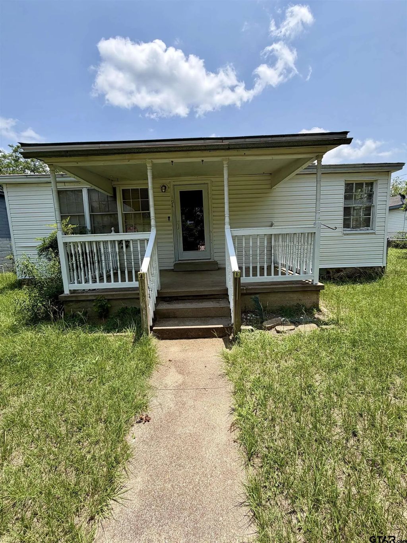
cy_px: 272
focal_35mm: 14
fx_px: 219
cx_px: 204
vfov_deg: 102.1
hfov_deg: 85.7
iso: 20
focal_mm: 2.22
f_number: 2.2
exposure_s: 1/770
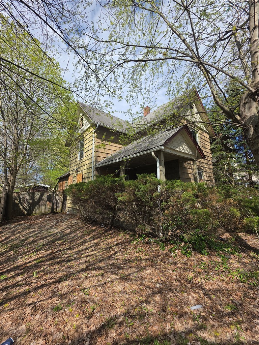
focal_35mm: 13
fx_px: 130
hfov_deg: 89.9
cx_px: 130
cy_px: 172
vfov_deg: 106.2
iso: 32
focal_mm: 2.2
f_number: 1.9
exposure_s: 1/1318
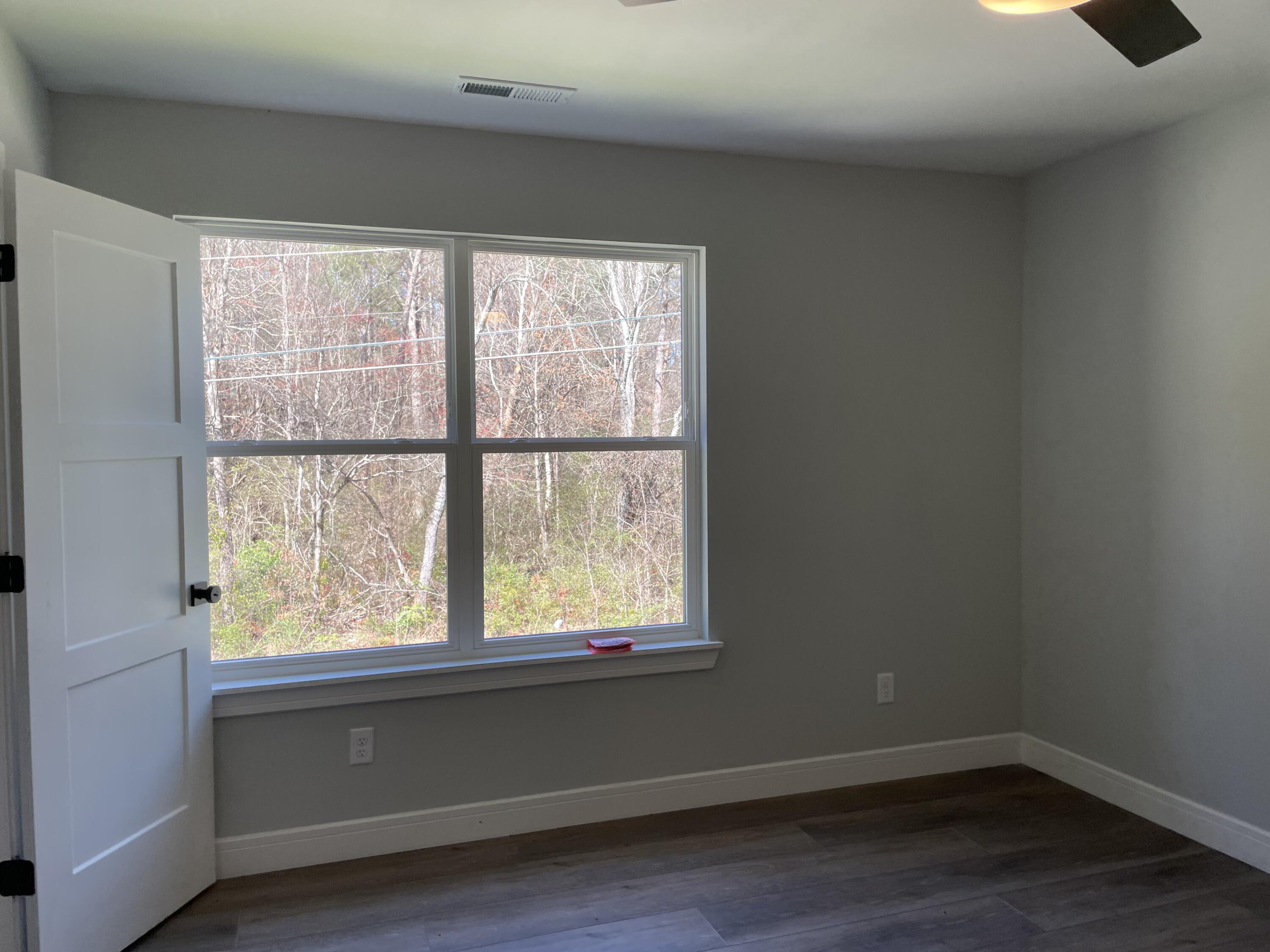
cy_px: 476
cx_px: 635
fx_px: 954
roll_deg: +0.8
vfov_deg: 53.1
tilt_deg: -3.0
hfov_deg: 67.3
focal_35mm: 26
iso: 32
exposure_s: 1/171
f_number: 1.6
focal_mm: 4.2
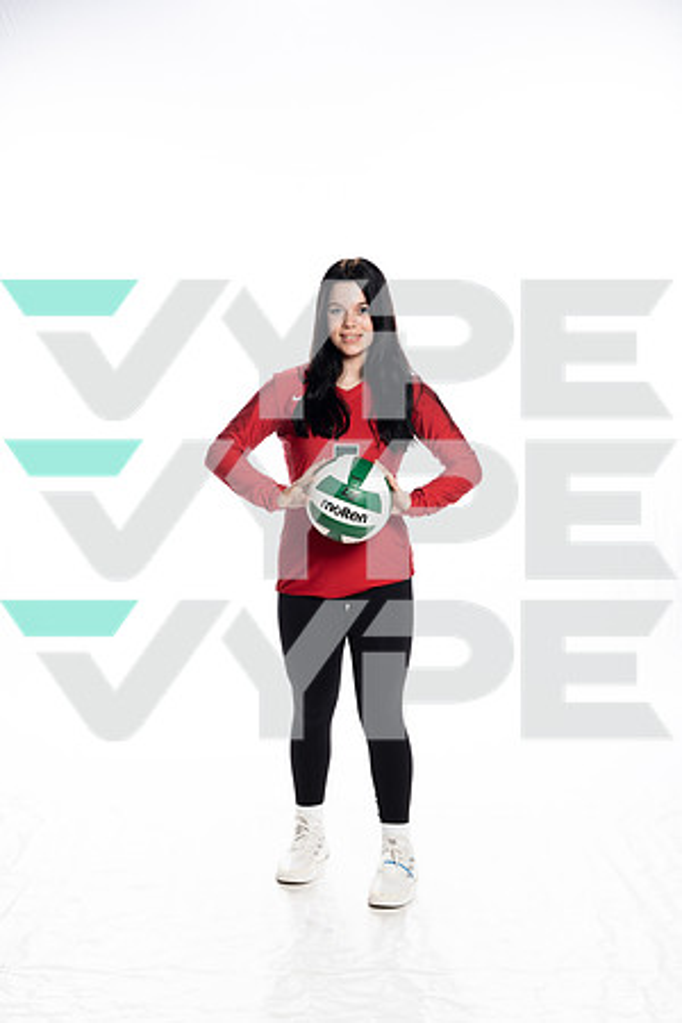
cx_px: 341
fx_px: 1421
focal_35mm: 50
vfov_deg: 39.6
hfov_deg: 27.0
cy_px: 512
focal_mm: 50
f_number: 8
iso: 400
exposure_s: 1/250
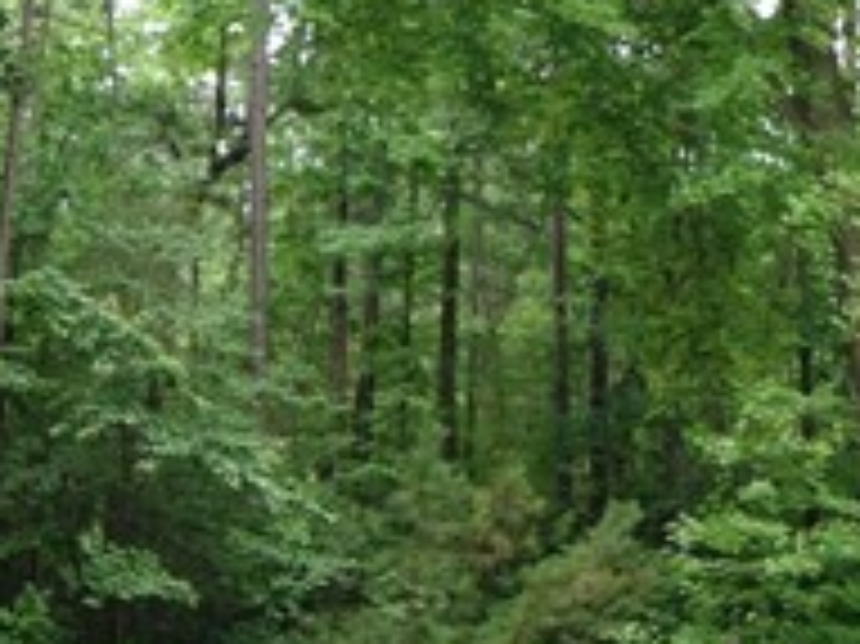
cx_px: 520
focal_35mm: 82
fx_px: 2036
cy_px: 178
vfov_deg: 17.9
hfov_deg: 23.8
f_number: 7.1
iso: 400
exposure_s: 1/200
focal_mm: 10
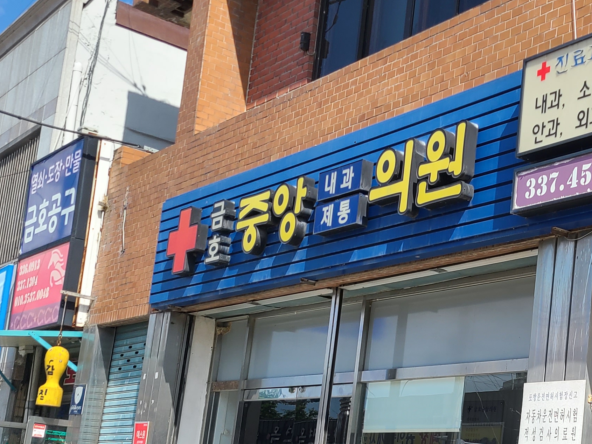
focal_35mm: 62
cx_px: 608
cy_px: 376
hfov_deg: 29.0
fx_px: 1060
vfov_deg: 23.2
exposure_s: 1/1521
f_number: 1.8
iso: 40
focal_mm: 5.4
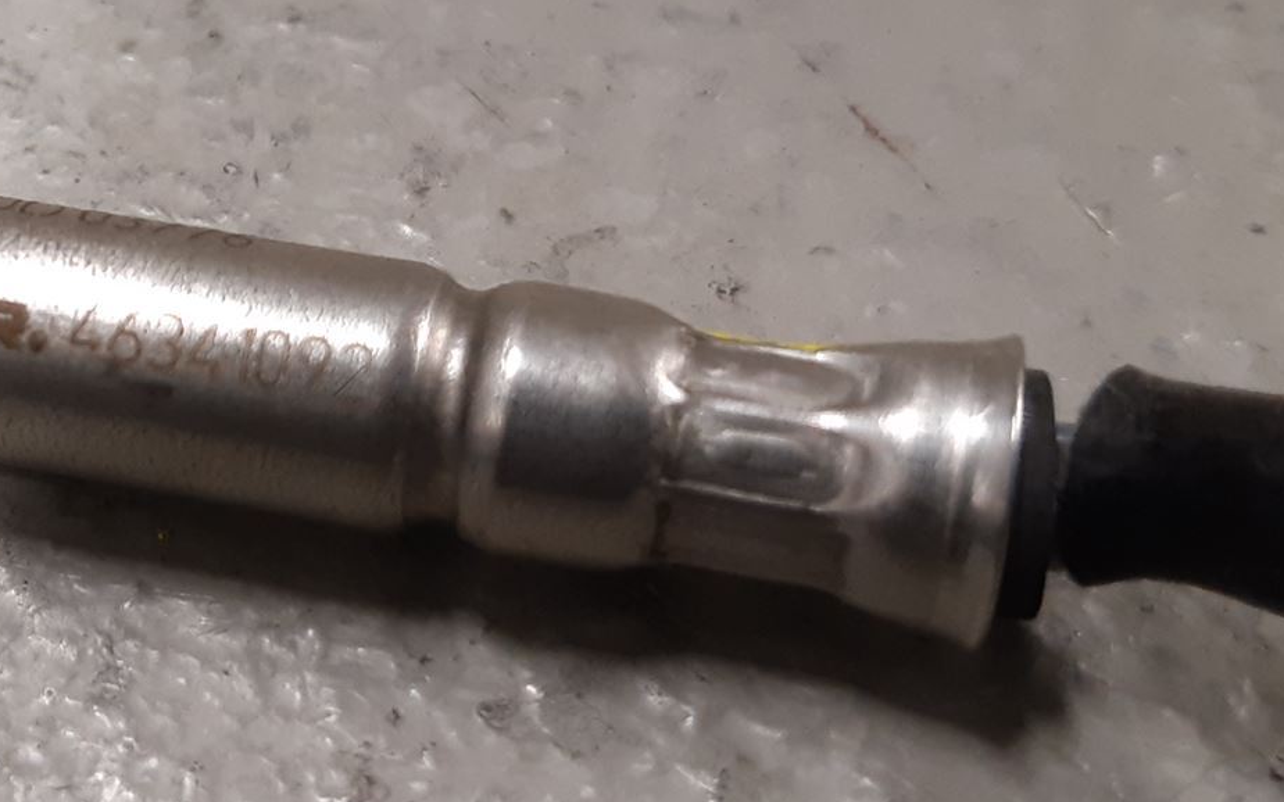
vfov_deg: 21.2
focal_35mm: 61
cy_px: 261
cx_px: 69
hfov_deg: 31.5
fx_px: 2134
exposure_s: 1/50
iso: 160
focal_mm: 3.93
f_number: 1.7
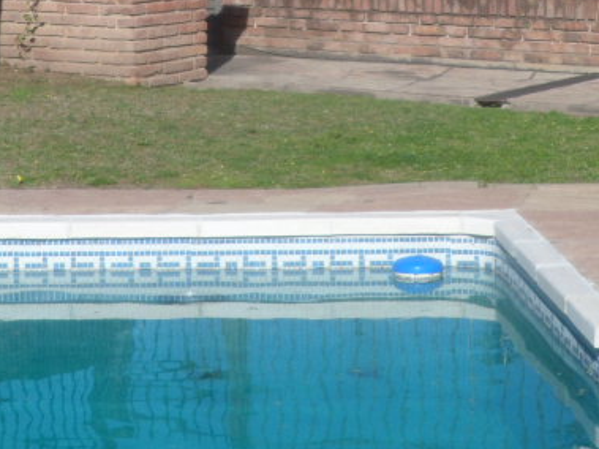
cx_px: 221
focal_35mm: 135
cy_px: -145
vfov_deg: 10.7
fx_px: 2335
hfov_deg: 14.6
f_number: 4.7
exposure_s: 1/750
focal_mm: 9.3
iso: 80
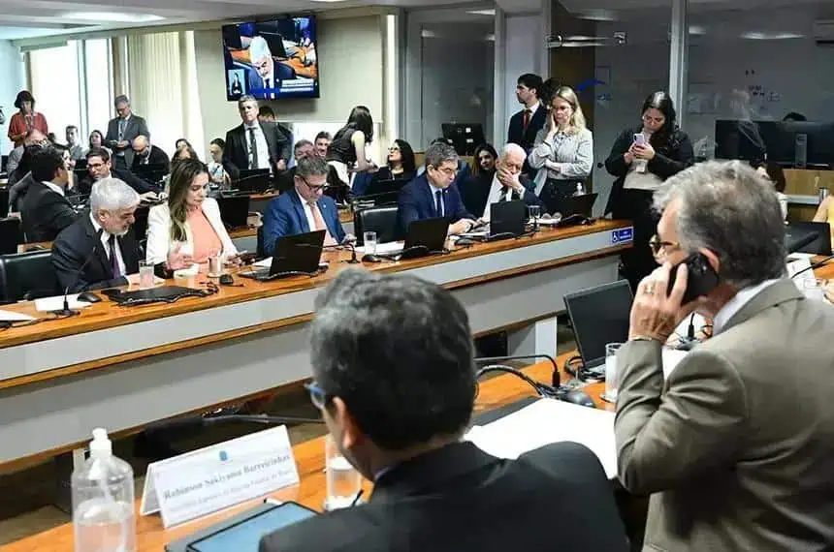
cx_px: 417
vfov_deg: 36.7
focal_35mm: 36
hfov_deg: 53.2
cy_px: 276
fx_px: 832
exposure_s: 1/200
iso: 4000
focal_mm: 24
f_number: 3.5
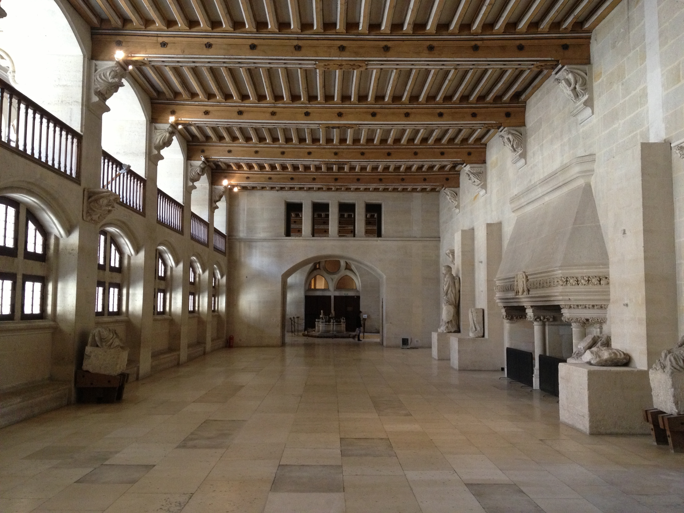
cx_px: 342
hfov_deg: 52.6
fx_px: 692
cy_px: 256
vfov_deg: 40.7
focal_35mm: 35
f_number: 2.4
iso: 200
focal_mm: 4.28
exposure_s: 1/20
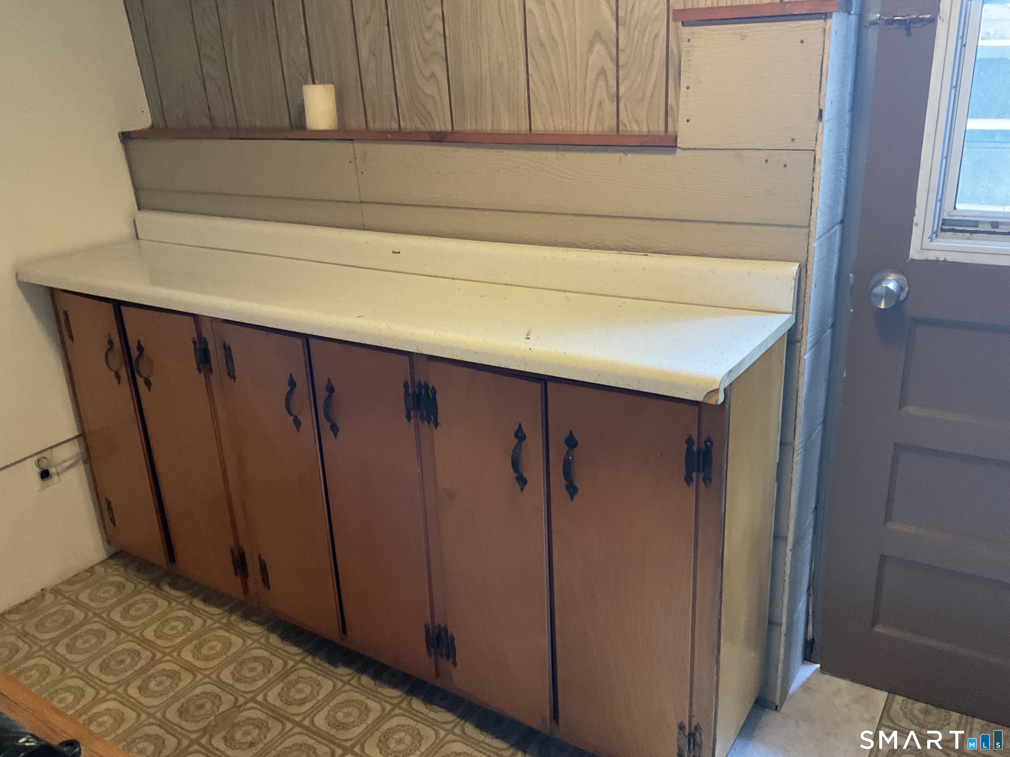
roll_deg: +3.2
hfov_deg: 61.7
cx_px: 505
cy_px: 378
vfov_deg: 48.2
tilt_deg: -23.2
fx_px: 846
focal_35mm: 29
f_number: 1.8
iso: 320
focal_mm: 3
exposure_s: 1/30
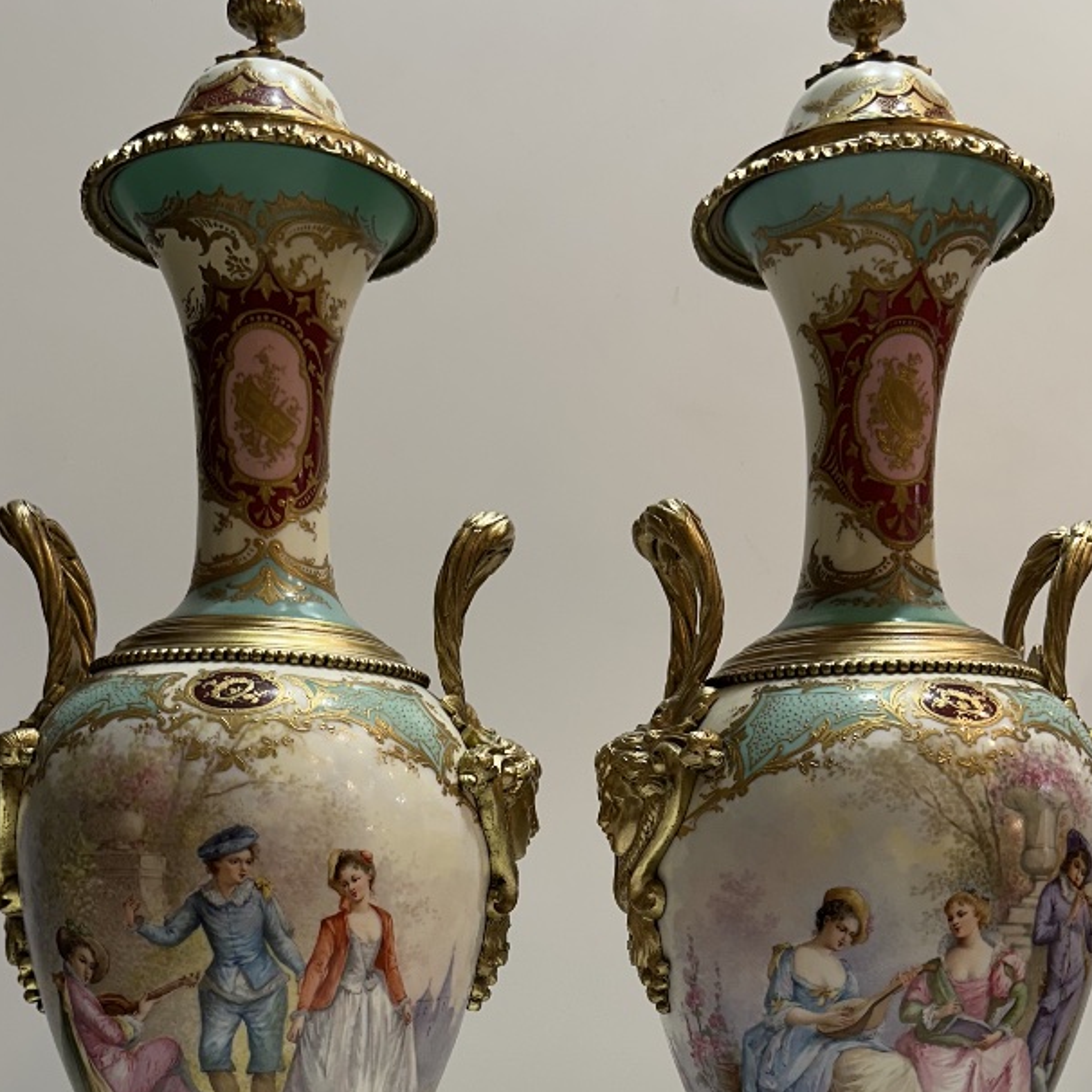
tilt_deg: -0.7
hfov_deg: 40.0
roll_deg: -0.9
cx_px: 541
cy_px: 921
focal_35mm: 42
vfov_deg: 38.1
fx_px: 1499
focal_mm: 6.86
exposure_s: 1/100
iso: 80
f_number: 1.78
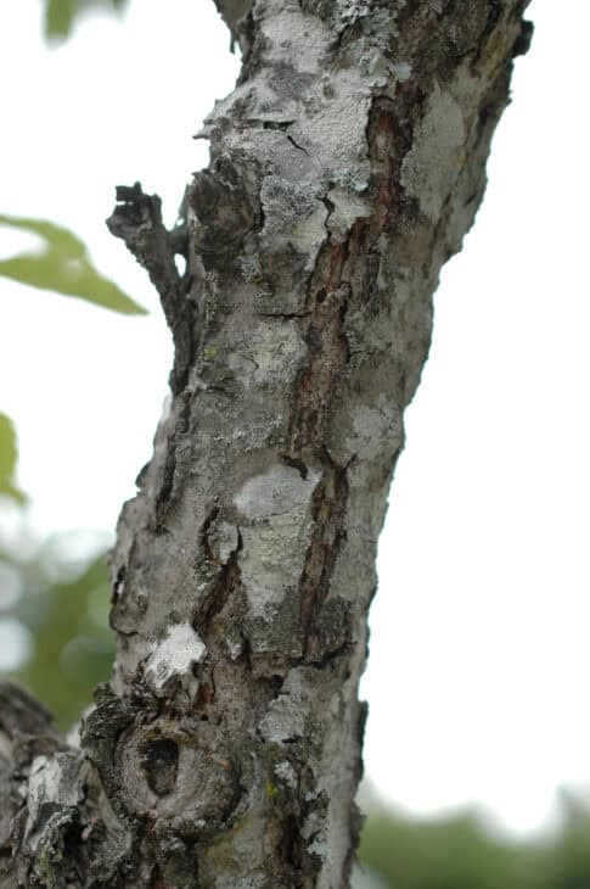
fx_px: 1478
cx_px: 295
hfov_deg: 22.6
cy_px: 444
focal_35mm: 60
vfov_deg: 33.4
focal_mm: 40
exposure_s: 1/250
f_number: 5
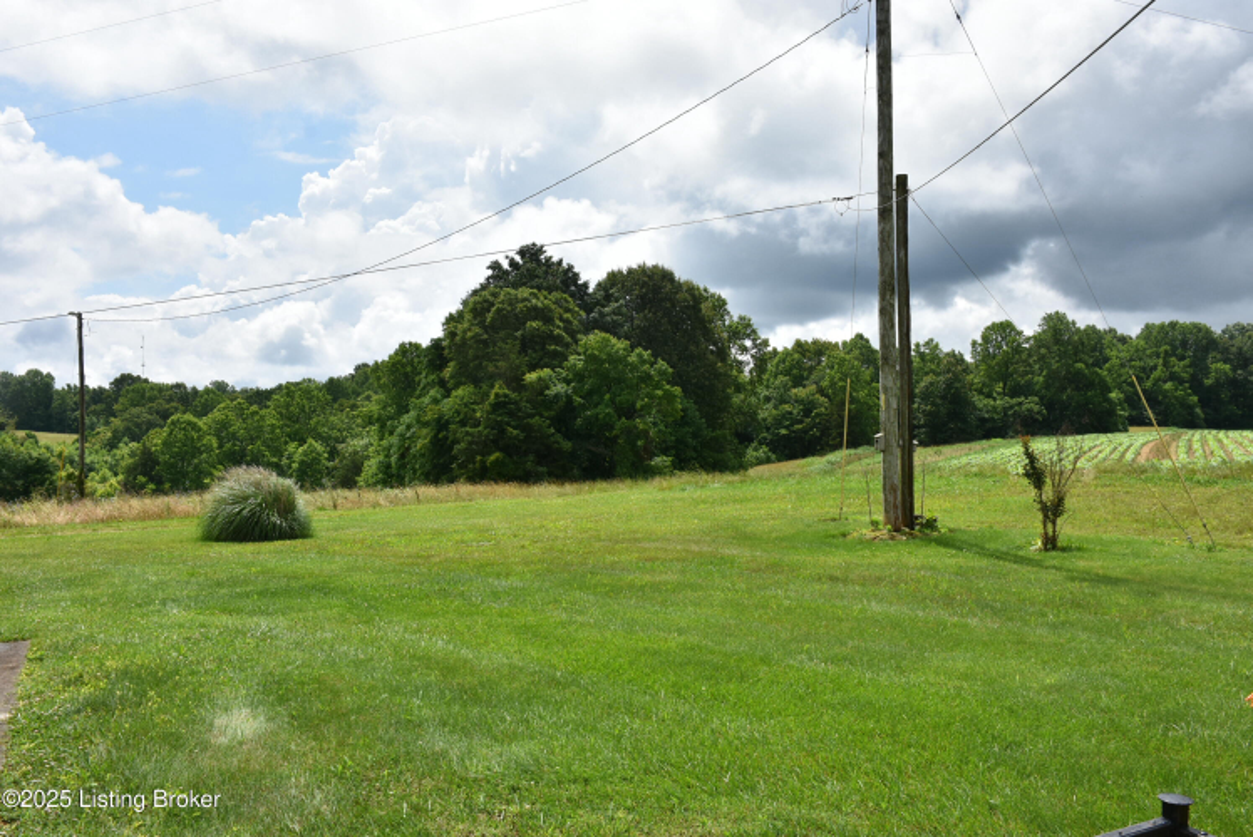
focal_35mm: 30
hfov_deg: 61.9
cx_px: 626
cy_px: 418
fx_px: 1045
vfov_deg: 43.7
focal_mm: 20
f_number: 11
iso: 250
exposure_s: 1/400
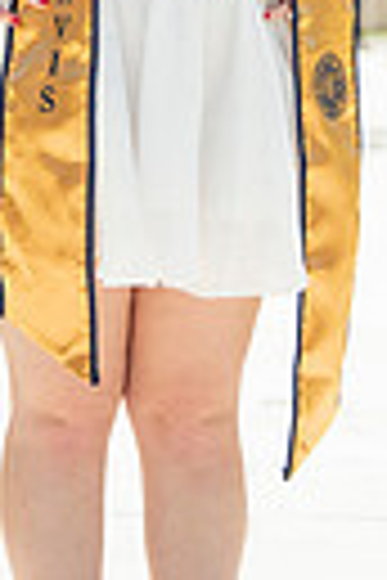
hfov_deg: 3.7
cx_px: 171
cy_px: -27
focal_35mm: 367
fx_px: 5917
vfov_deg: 5.6
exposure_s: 1/1600
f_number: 5.6
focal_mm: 105
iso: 500
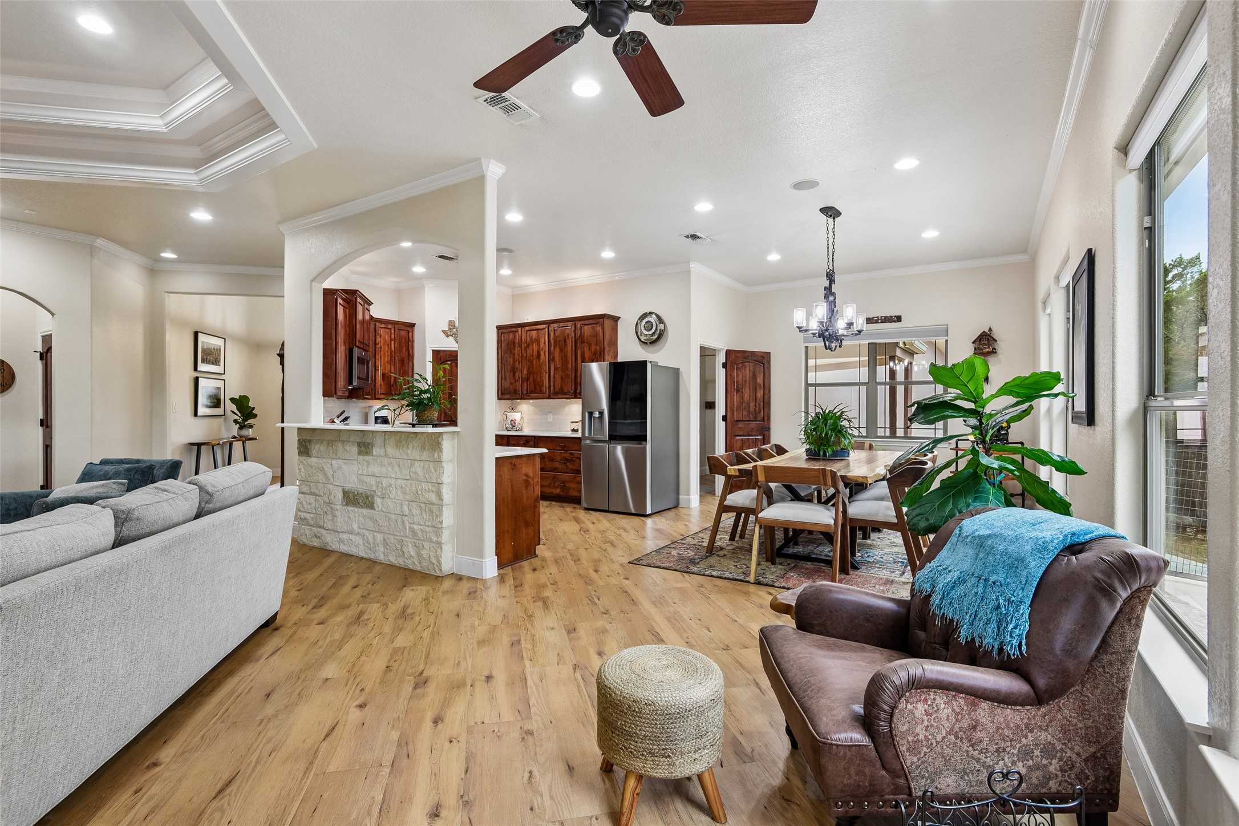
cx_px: 620
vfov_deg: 70.4
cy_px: 413
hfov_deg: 93.3
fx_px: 585
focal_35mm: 17
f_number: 8
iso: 800
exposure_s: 1/15
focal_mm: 17
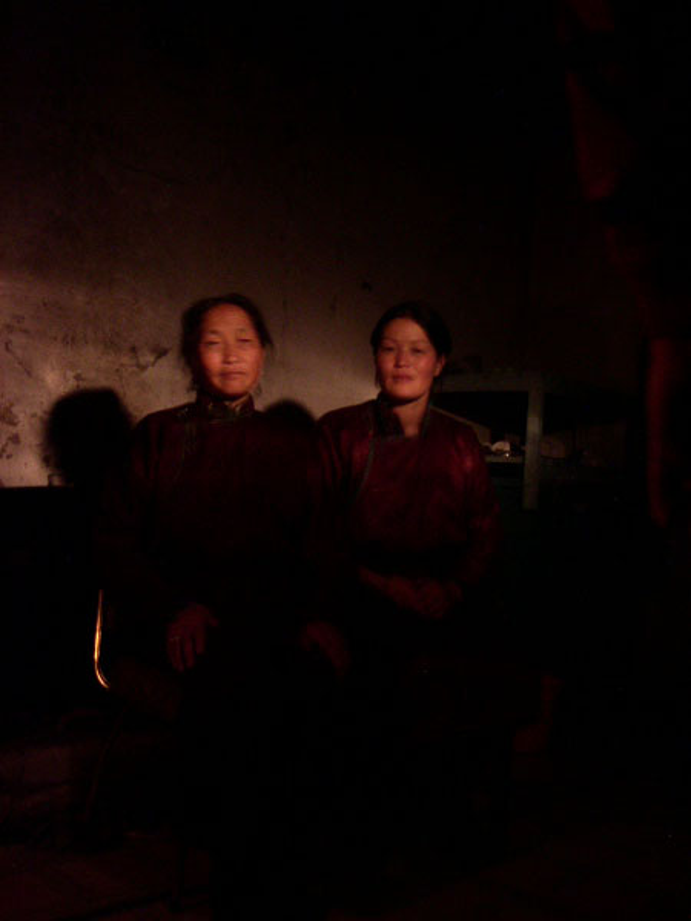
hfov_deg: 37.7
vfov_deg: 49.0
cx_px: 346
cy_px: 460
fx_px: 1011
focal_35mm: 38
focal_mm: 6
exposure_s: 2
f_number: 2.8
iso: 160
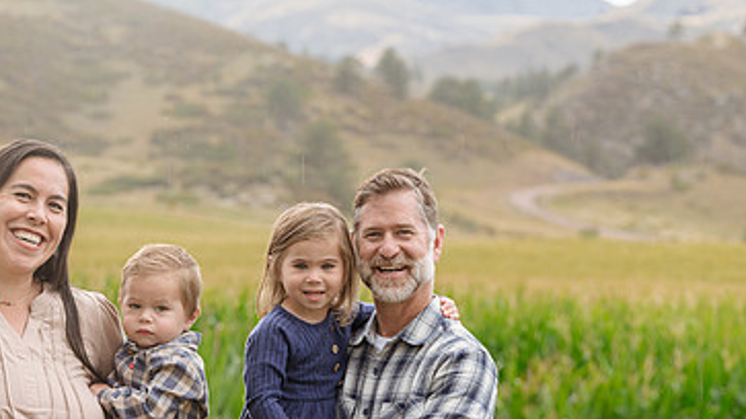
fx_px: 3540
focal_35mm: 179
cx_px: 210
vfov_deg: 6.8
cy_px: 350
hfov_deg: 12.0
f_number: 5.6
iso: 200
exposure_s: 1/125
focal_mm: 107
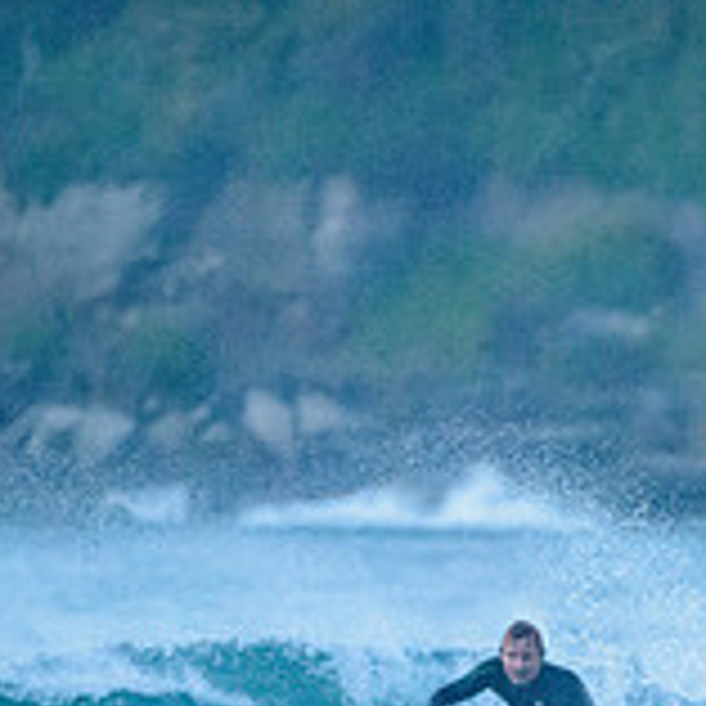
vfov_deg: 1.1
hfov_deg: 1.1
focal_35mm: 1570
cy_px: 843
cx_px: 580
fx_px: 36227
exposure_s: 1/1250
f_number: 5.6
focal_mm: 500
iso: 11400
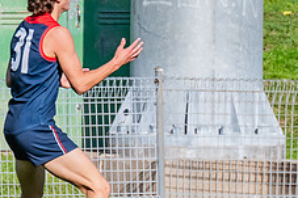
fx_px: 17494
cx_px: 423
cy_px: -63
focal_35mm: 2115
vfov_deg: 0.6
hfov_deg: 1.0
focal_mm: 420
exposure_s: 1/1600
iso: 800
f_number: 10
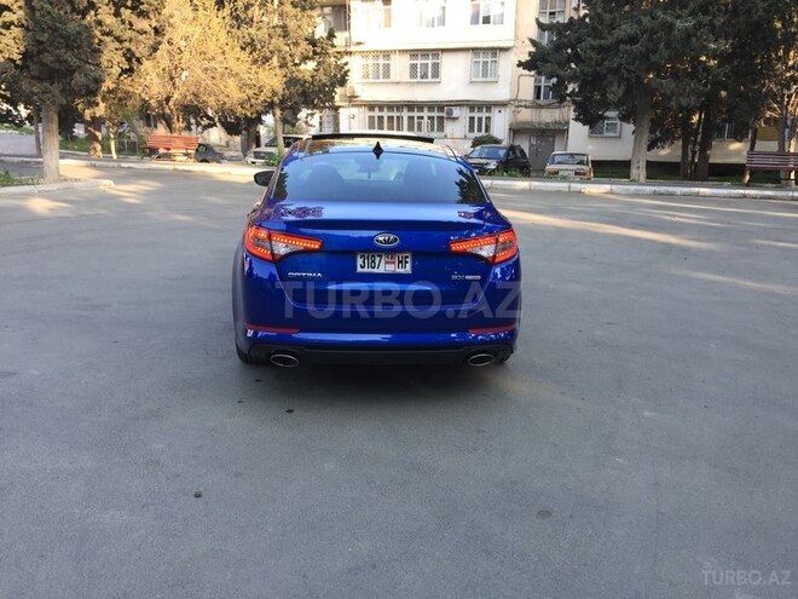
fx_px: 669
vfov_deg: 48.2
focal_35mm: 29
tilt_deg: -14.5
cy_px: 300
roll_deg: -1.0
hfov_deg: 61.7
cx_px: 399
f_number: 2.2
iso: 32
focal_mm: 4.15
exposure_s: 1/115
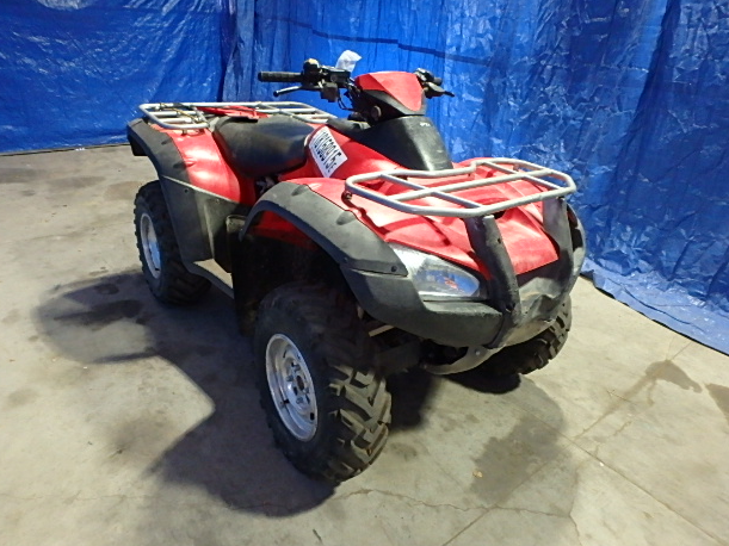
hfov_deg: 76.4
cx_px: 350
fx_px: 463
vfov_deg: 61.1
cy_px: 280
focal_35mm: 22
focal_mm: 3.7
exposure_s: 1/13
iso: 800
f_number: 3.5
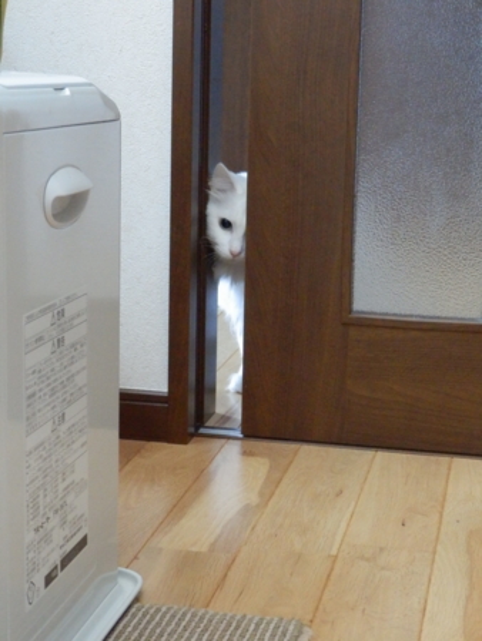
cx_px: 241
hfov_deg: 22.3
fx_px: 1224
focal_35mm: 66
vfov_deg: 29.4
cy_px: 320
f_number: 4.4
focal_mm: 11.9
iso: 1600
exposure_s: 1/13
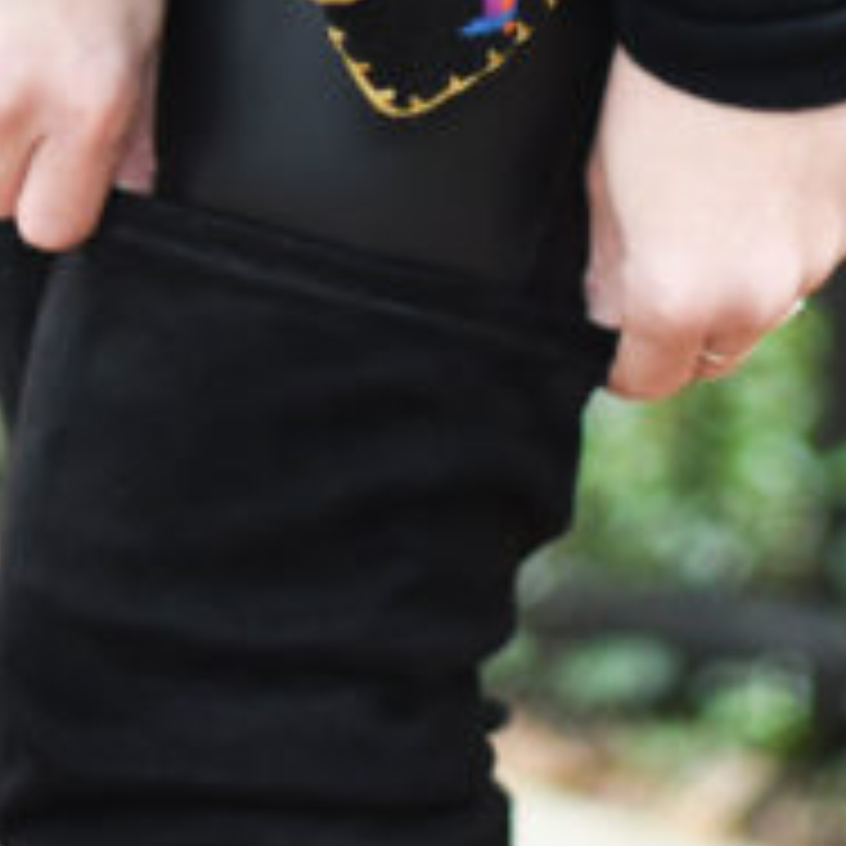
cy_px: -450
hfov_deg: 7.6
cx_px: 572
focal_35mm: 231
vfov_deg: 7.4
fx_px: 6387
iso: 800
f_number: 1.4
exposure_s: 1/640
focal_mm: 50
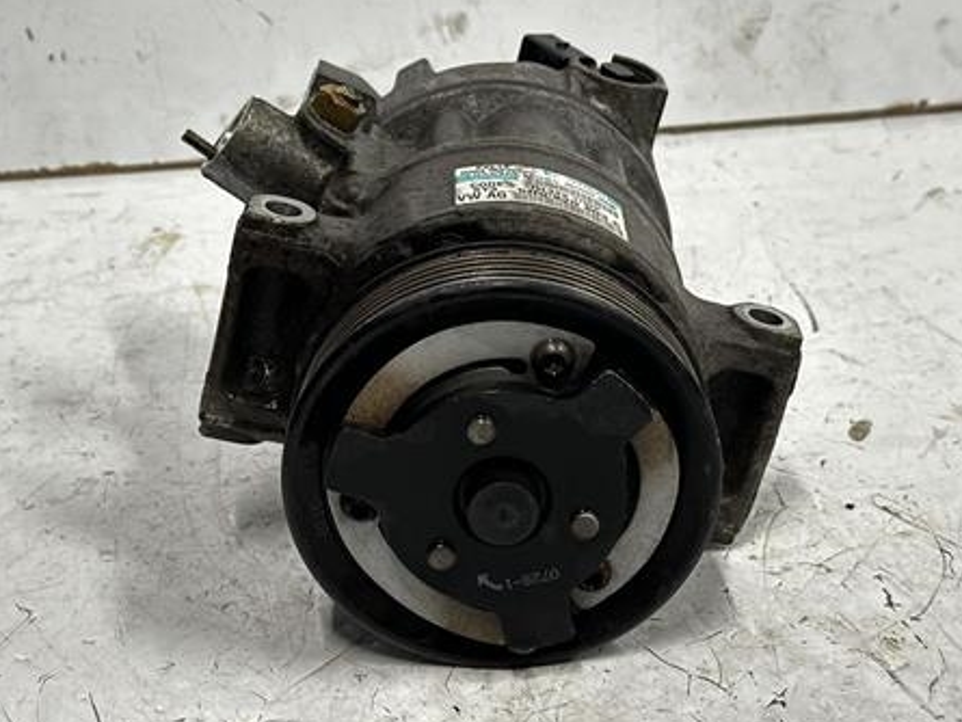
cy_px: 355
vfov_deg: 21.3
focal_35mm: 69
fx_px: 1918
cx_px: 495
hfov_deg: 28.2
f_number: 1.78
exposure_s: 1/33
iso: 250
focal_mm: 6.86
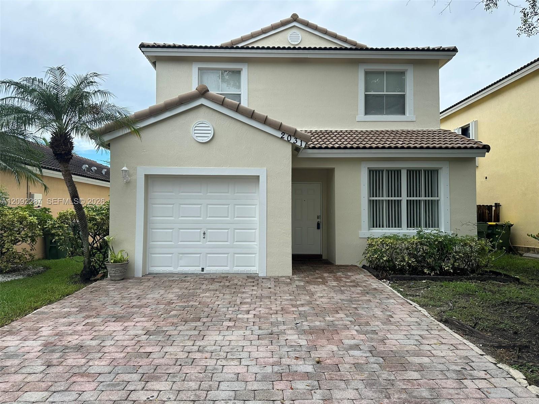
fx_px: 374
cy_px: 202
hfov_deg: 71.6
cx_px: 270
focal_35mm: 24
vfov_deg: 56.8
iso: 80
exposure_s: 1/1393
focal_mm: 6.86
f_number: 1.78
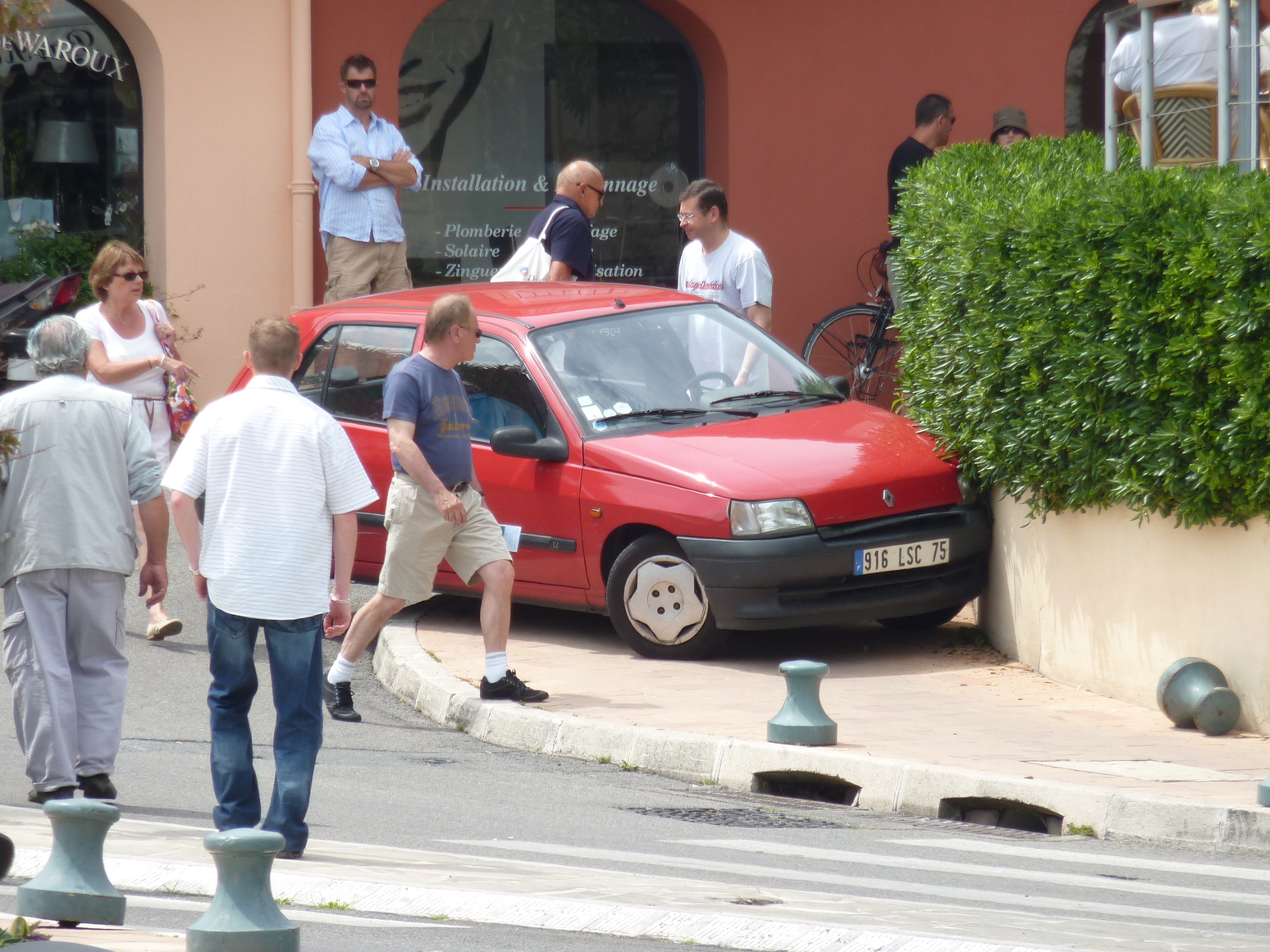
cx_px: 652
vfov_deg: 4.8
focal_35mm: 310
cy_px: 475
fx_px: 11373
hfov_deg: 6.4
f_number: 4.9
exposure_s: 1/250
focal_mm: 49.2
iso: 80
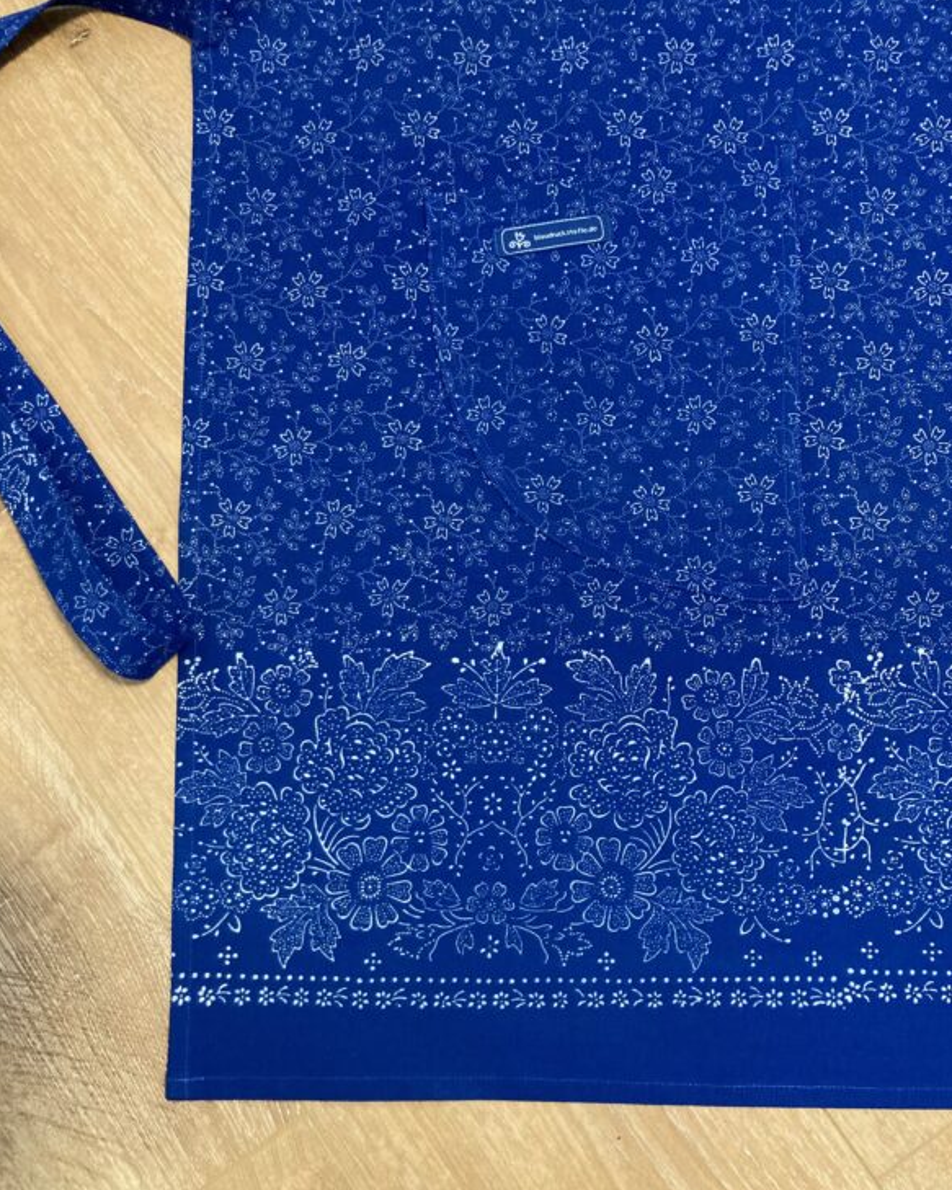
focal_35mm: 30
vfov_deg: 58.7
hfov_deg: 48.5
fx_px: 1057
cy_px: 563
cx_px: 485
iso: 400
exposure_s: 1/25
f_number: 1.8
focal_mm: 3.99
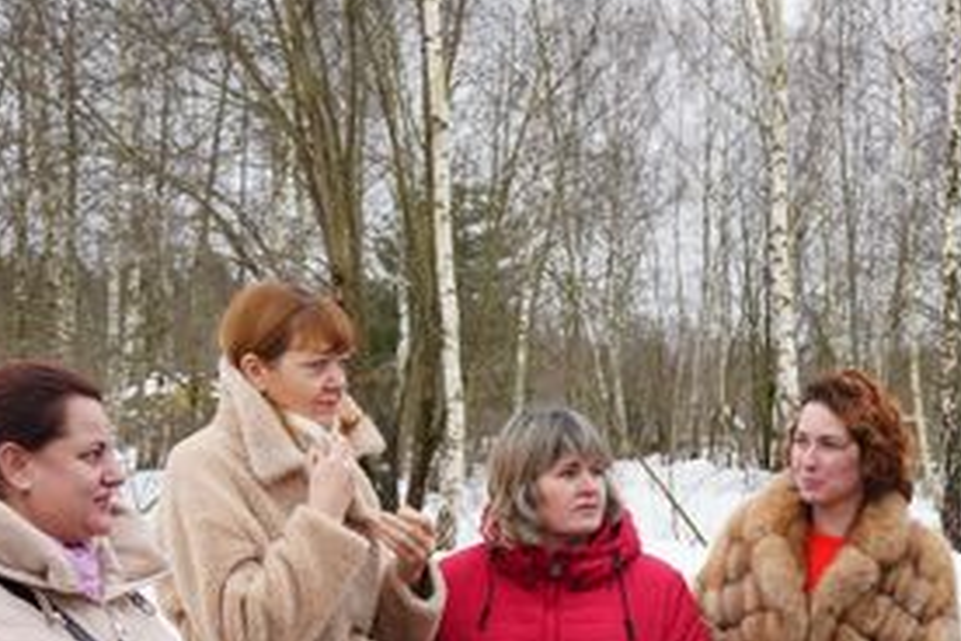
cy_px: 624
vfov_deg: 17.6
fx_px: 2029
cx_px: 778
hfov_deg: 26.1
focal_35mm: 76
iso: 800
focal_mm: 30
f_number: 5.6
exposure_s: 1/400
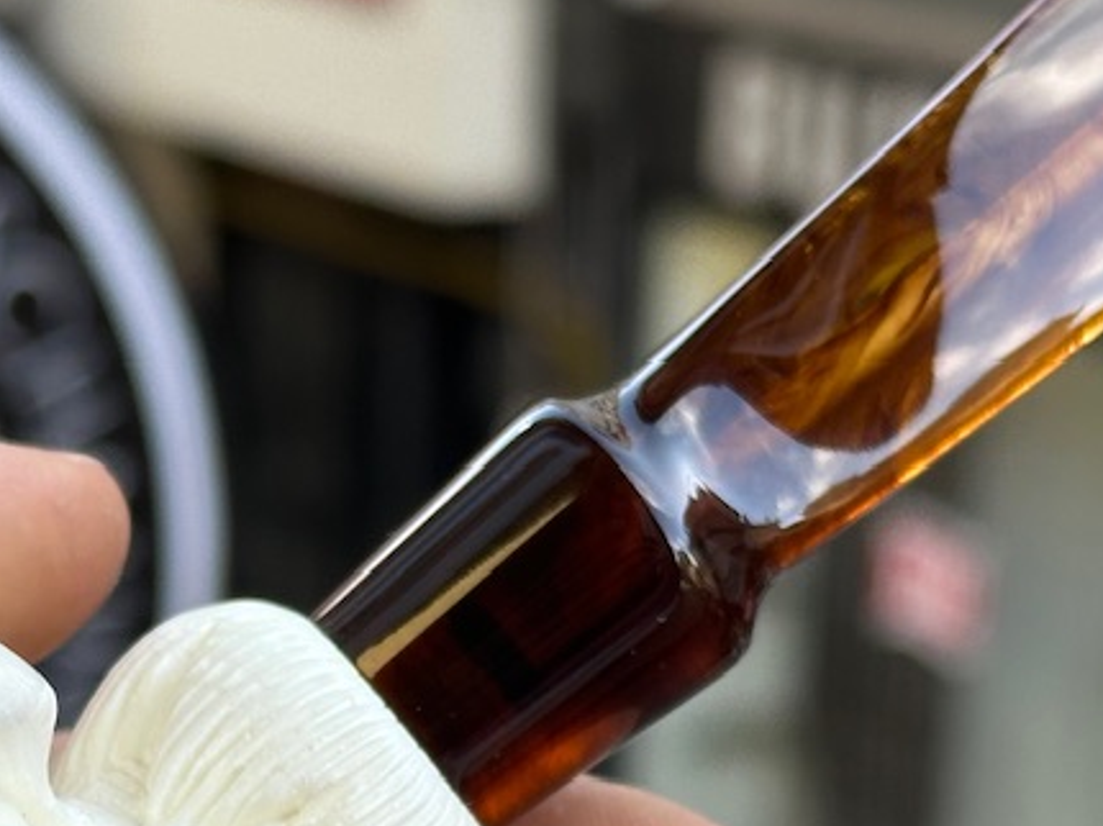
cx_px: 282
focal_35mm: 143
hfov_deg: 13.8
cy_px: 875
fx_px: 4554
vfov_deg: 10.3
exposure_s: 1/258
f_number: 1.78
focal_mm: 6.86
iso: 64
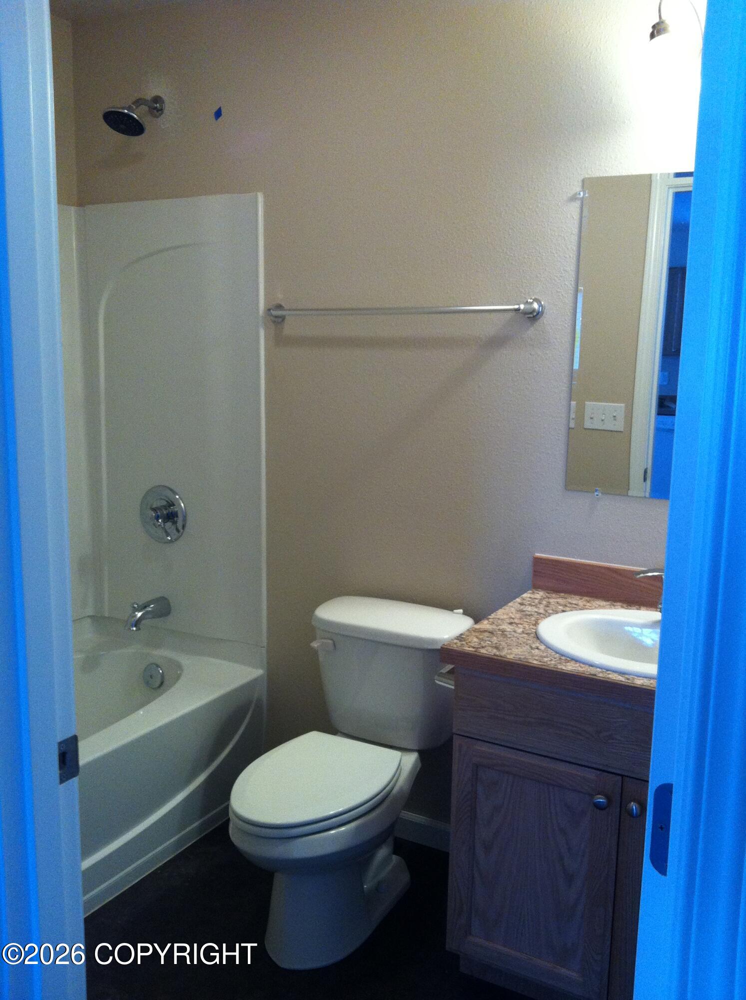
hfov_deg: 40.6
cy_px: 500
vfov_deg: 52.7
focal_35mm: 35
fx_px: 1009
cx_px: 373
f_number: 2.8
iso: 200
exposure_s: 1/15
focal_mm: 3.85
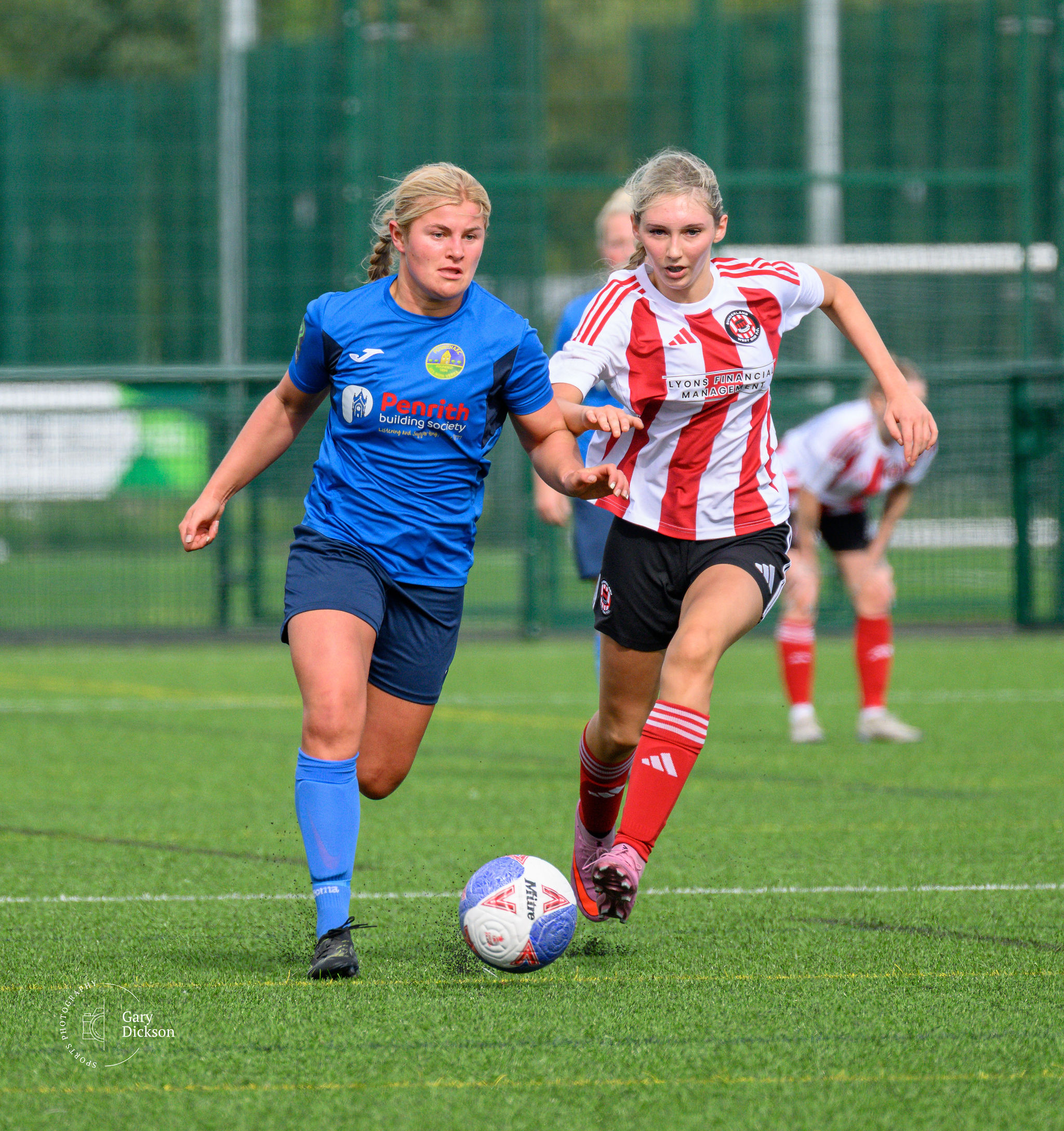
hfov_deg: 2.5
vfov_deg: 2.7
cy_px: 401
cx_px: 401
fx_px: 24011
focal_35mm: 669
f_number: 5.3
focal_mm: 340
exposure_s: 1/1600
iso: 560
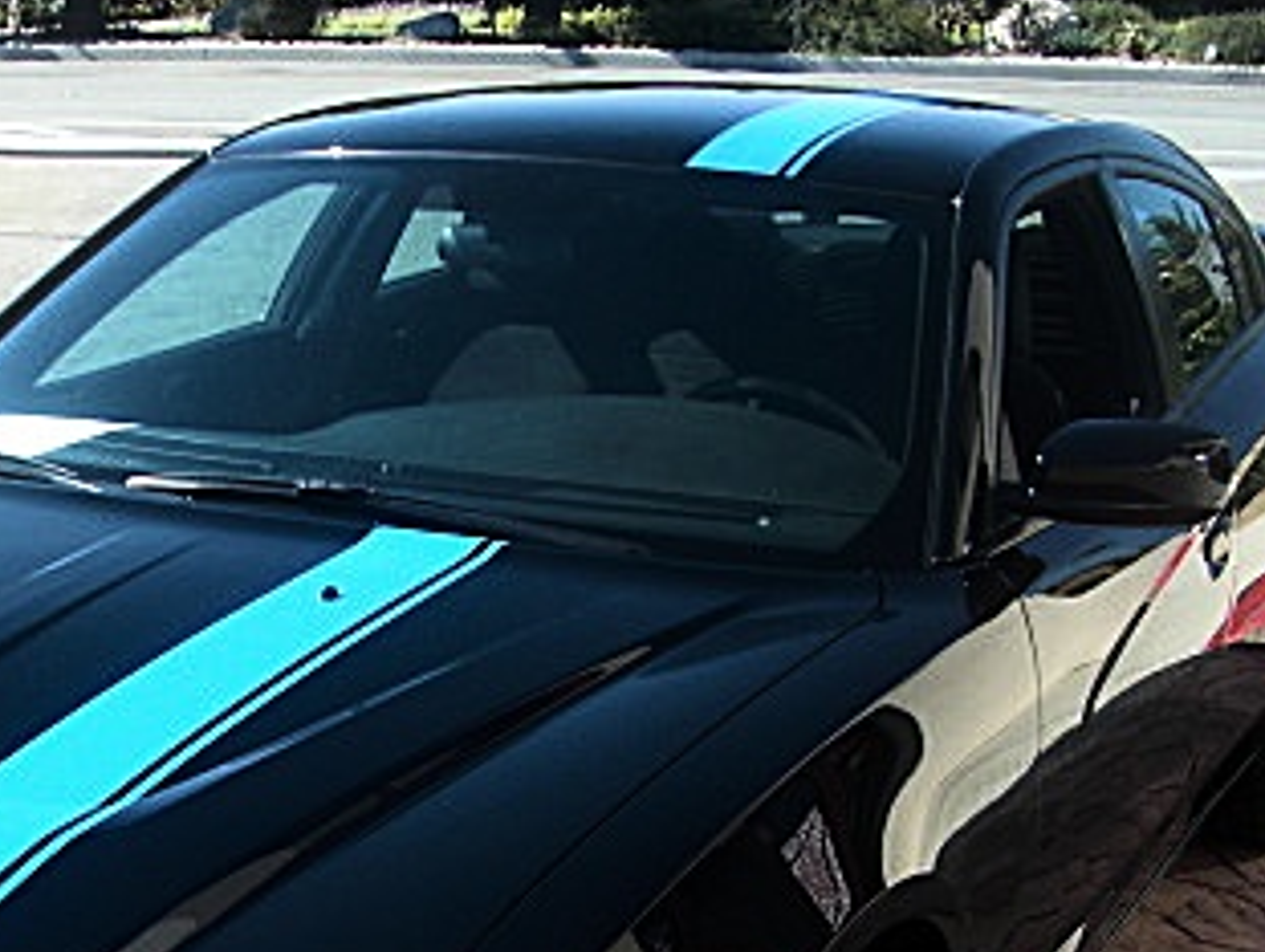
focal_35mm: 74
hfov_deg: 25.8
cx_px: 228
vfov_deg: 19.5
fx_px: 2707
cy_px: 879
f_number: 2.8
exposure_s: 1/320
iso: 50
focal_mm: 6.3
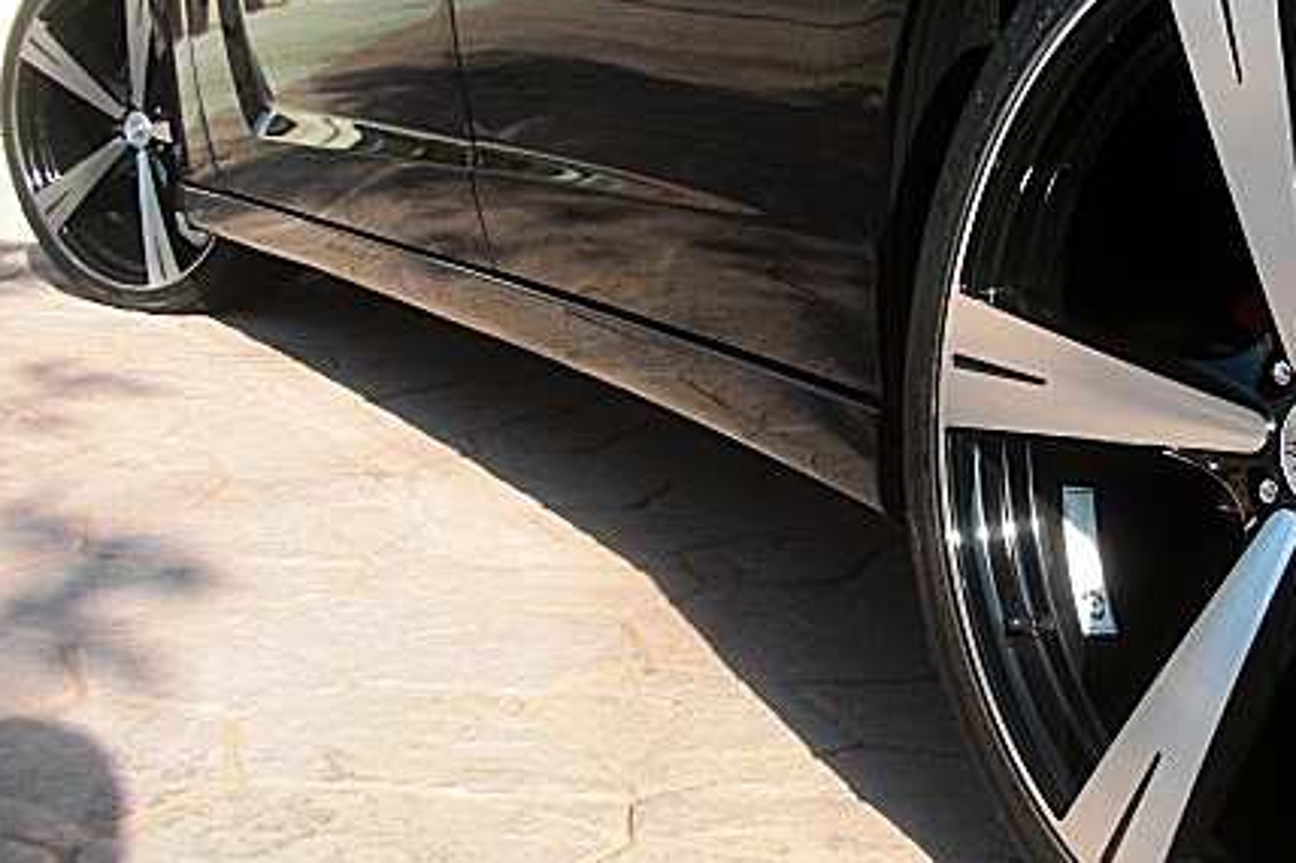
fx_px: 2015
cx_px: 936
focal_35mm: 56
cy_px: 454
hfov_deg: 35.0
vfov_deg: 24.2
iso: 50
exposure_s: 1/320
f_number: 2.8
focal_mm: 6.3
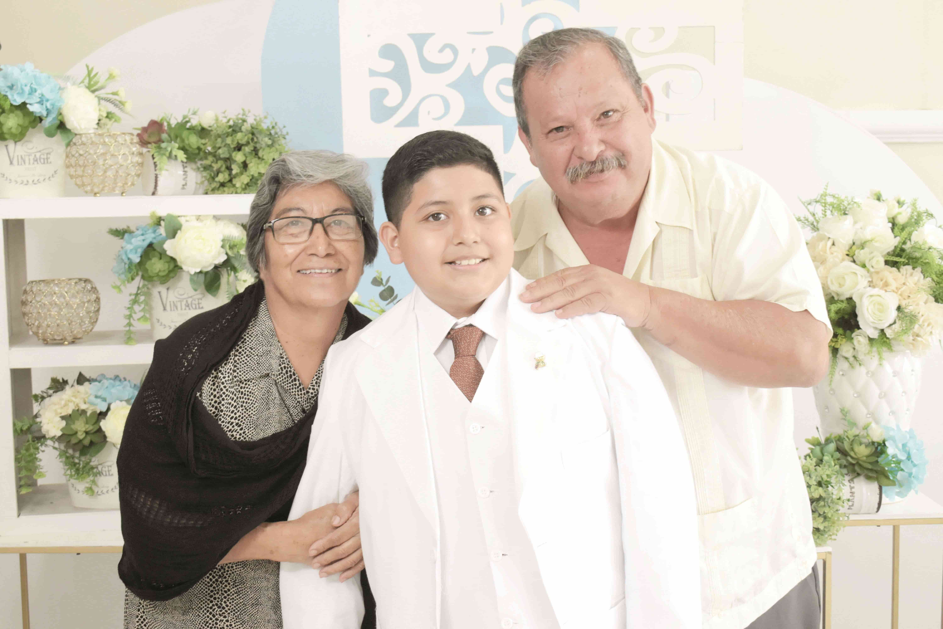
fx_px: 1257
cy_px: 314
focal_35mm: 48
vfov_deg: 28.1
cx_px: 472
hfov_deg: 41.1
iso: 1600
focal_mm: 32
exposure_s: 1/80
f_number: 6.3
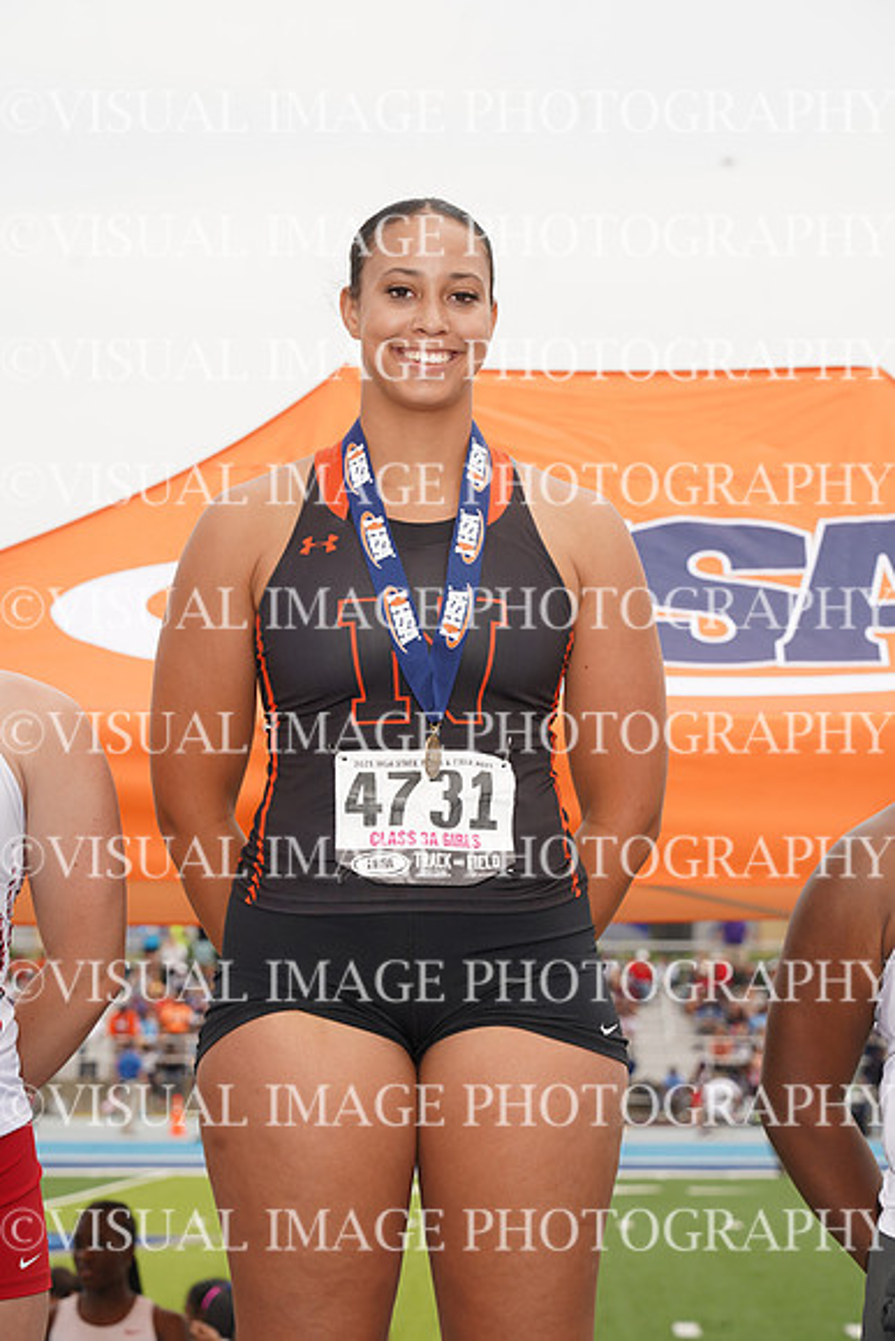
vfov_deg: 19.5
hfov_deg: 13.0
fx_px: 3913
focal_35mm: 105
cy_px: 670
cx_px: 448
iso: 100
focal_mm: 105
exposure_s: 1/200
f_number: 8
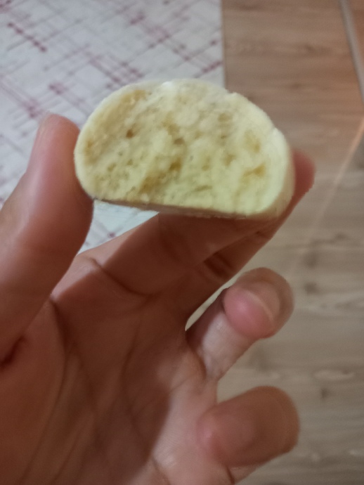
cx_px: 182
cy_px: 242
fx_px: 378
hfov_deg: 51.4
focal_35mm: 27
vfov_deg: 65.3
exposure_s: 1/14.3
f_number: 1.8
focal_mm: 4
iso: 800
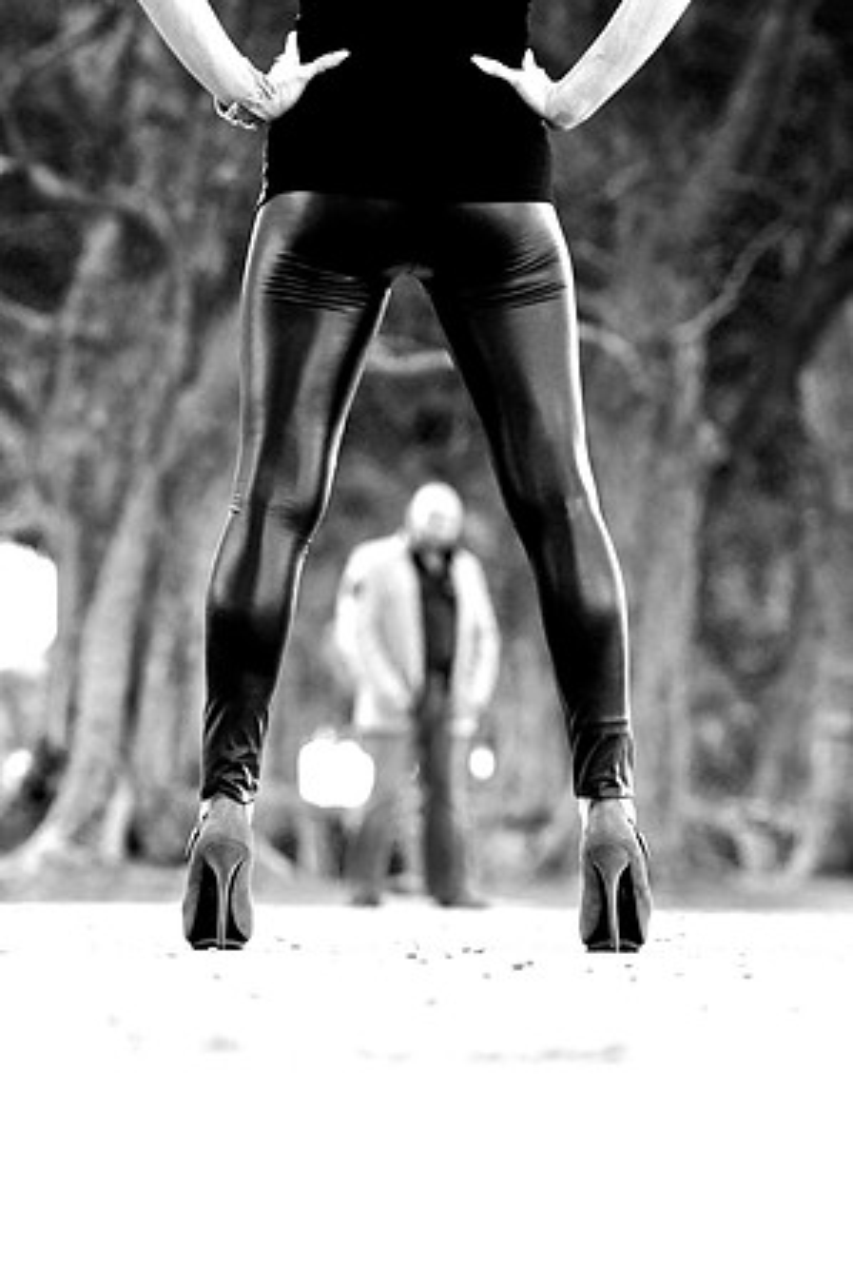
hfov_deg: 6.1
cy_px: 642
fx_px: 8015
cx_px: 426
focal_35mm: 225
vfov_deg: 9.2
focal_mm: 150
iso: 200
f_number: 7.1
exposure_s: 1/200
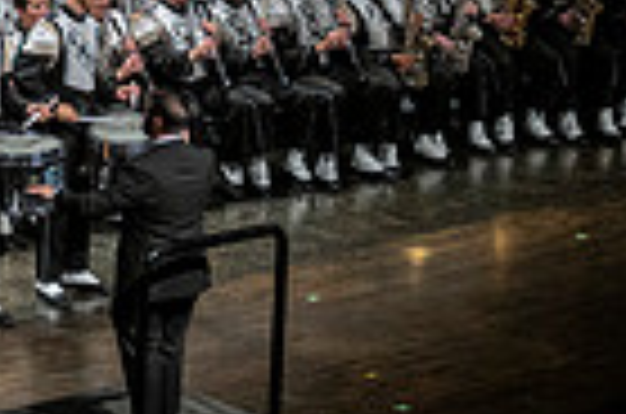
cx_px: -432
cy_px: 92
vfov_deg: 5.1
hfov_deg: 7.5
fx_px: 4650
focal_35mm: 268
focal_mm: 64
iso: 1250
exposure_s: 1/500
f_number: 2.8
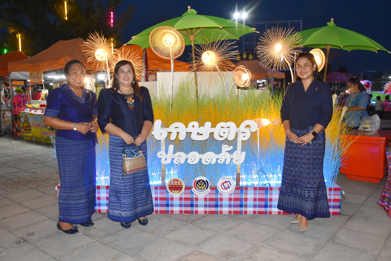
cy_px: 130
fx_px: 326
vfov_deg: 43.6
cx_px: 196
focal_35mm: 30
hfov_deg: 61.9
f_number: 4.5
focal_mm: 20
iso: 800
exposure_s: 1/80
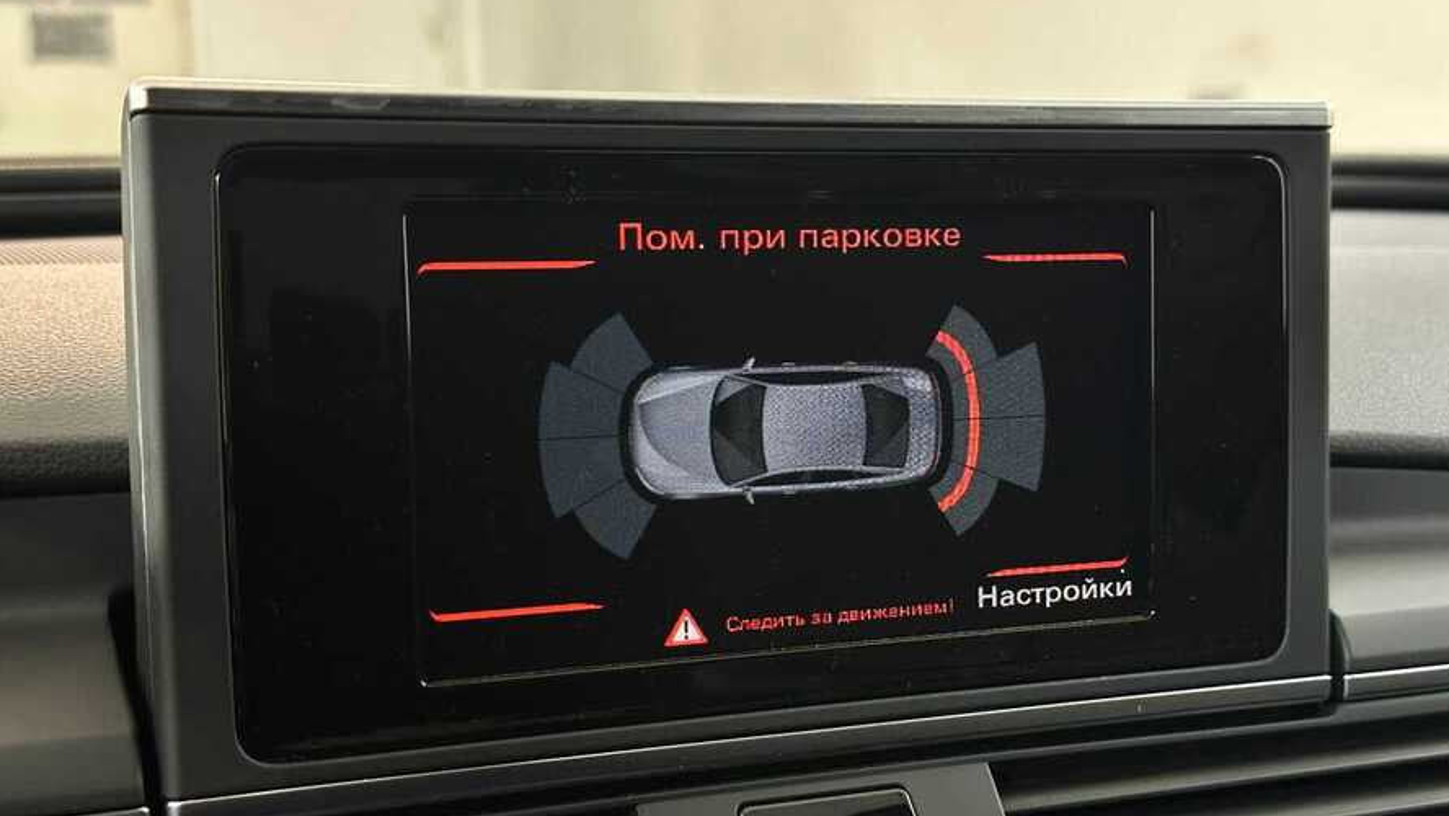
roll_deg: +0.6
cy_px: 481
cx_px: 733
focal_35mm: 53
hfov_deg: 39.2
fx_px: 2037
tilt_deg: -9.4
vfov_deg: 22.6
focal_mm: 6.86
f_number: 1.78
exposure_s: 1/33
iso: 400
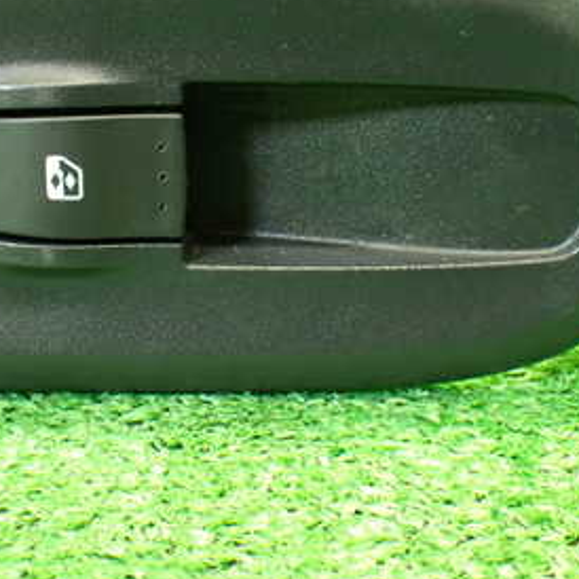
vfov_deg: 29.3
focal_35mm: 58
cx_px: 228
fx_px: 1098
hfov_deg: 29.5
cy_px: 188
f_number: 2.3
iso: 800
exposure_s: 1/40
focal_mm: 5.4
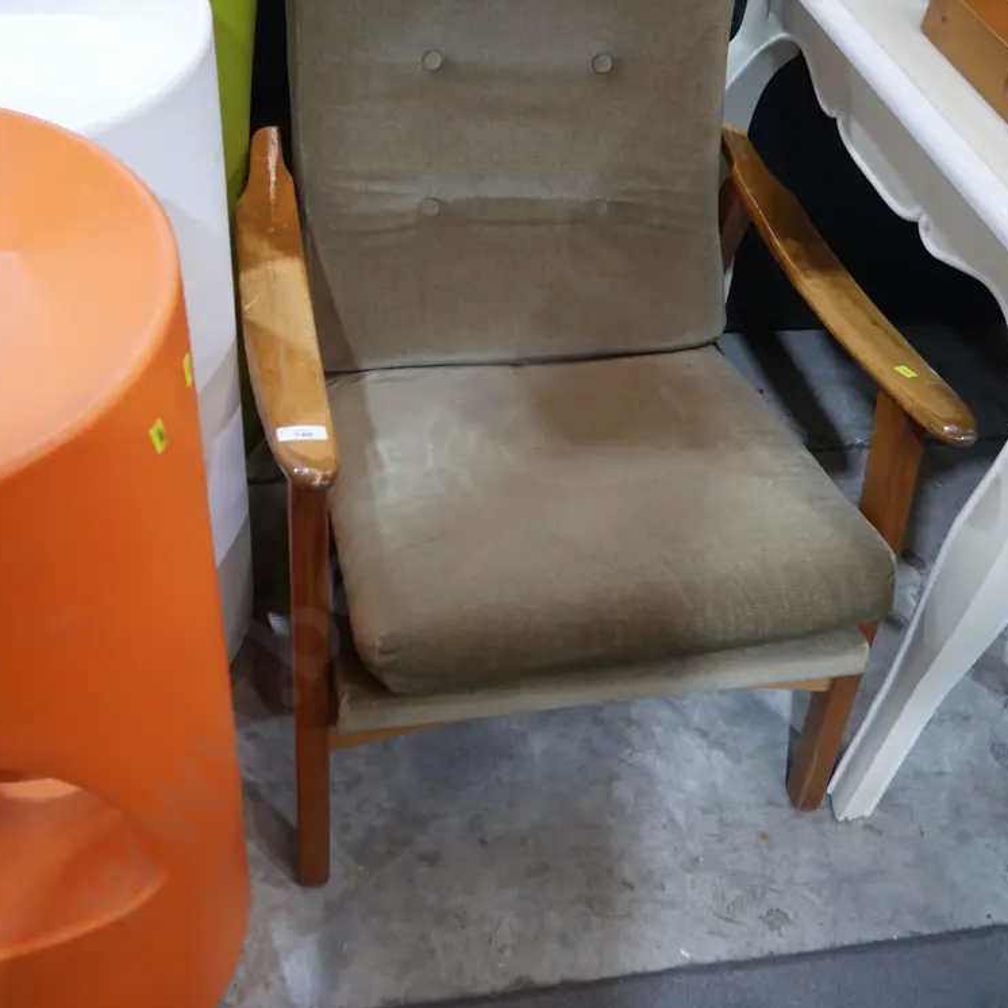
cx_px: 510
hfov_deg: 48.4
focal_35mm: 34
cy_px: 368
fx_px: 1120
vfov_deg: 47.9
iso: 640
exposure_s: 1/60
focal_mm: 14
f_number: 3.5
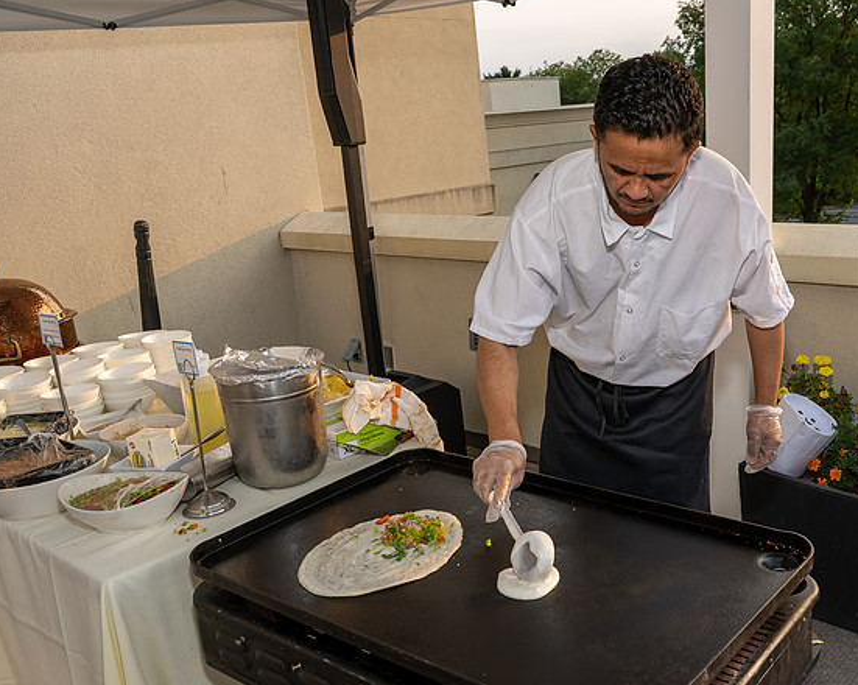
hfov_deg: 49.4
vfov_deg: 41.1
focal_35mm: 36
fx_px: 914
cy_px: 330
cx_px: 574
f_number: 7.1
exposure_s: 1/250
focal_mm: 26.5
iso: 320
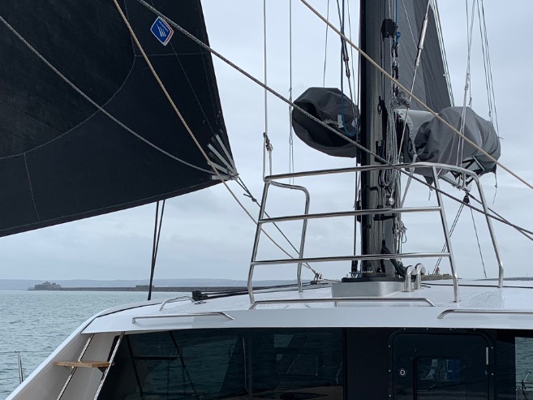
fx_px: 878
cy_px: 312
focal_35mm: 57
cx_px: 388
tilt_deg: -0.7
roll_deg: -0.7
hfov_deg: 33.2
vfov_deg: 25.3
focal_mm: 4.25
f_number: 1.8
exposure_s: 1/864
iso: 25
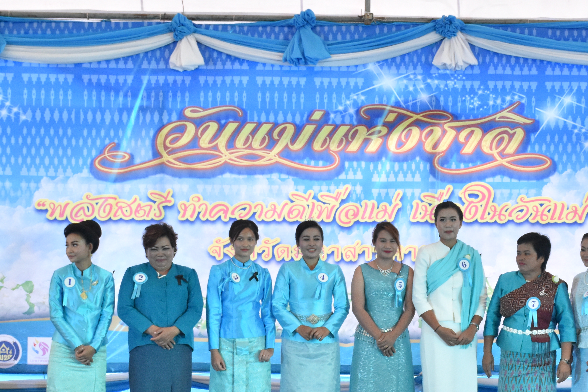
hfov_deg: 14.3
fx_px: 2335
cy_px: 306
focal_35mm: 143
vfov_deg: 9.6
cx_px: 447
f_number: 8
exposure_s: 1/400
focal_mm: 50
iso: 2000
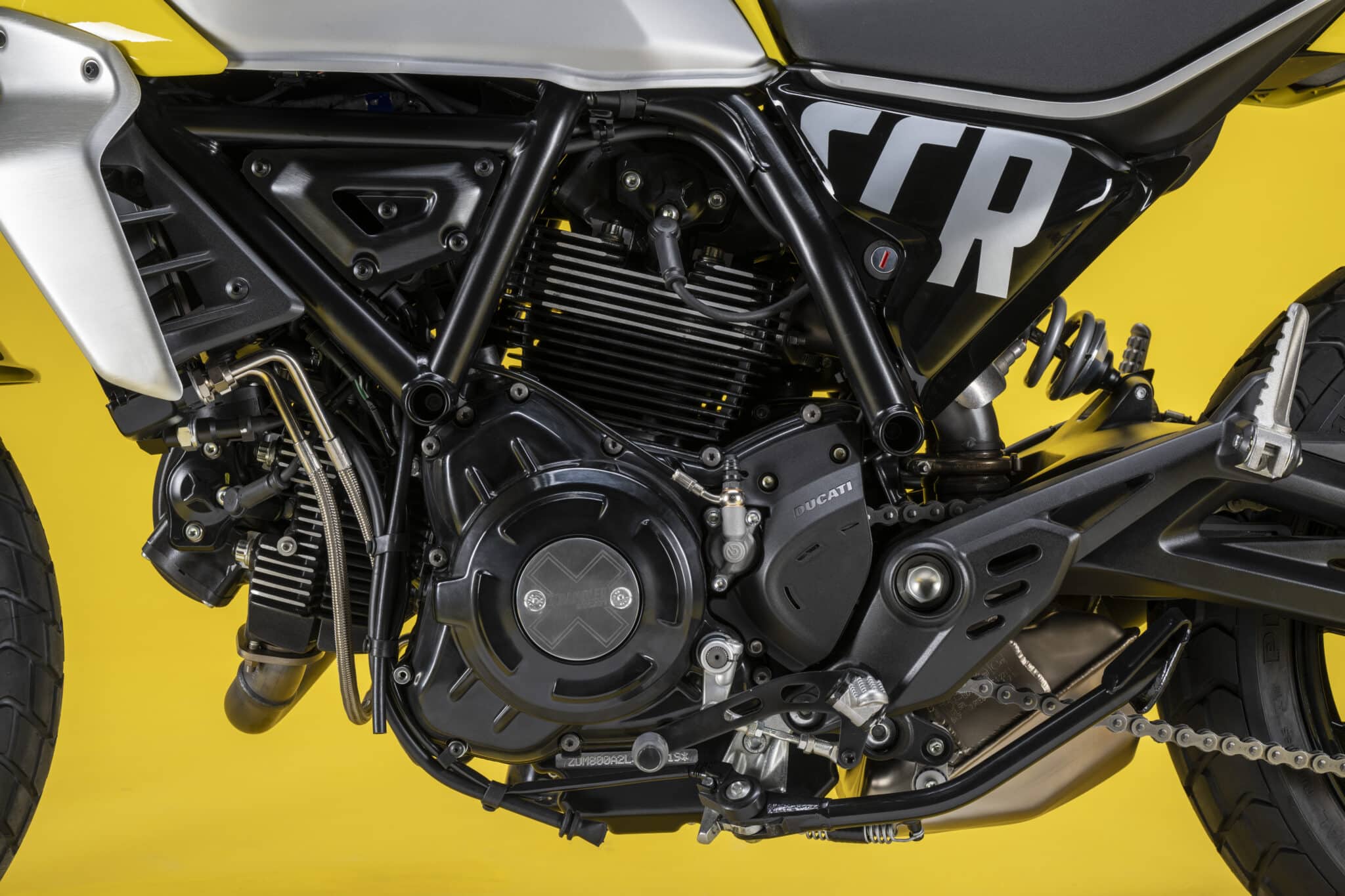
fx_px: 2129
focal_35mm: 57
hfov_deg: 35.1
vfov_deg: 23.8
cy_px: 448
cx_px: 672
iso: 100
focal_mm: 57
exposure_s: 1/80
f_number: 9
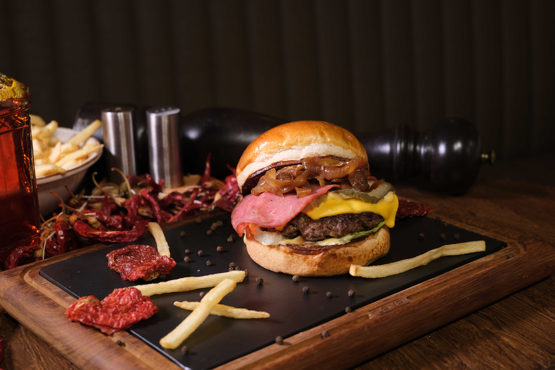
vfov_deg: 24.2
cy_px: 185
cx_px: 278
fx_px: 863
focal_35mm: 56
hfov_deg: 35.6
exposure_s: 1/125
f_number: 4.09
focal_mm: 37.4
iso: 500
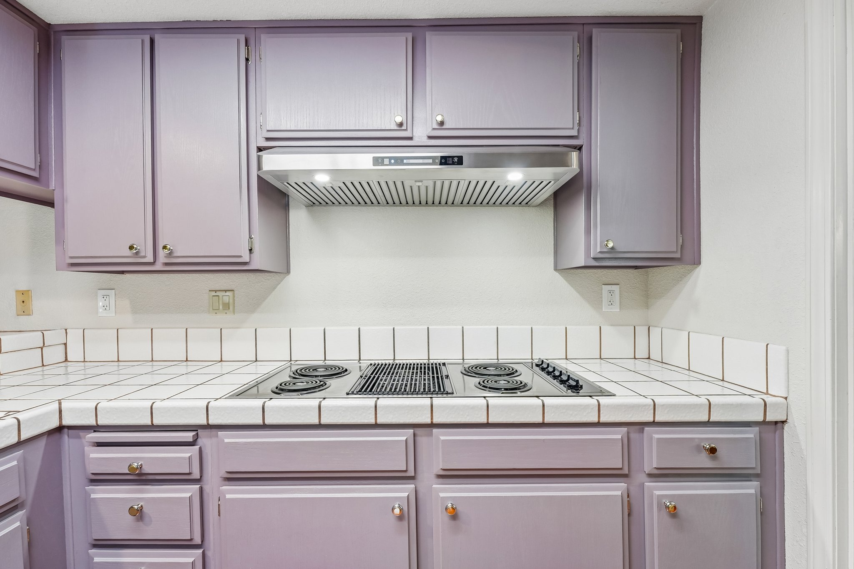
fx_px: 332
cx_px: 427
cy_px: 284
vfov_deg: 81.2
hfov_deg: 104.3
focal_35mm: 14
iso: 640
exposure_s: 1/13
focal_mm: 14
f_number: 8
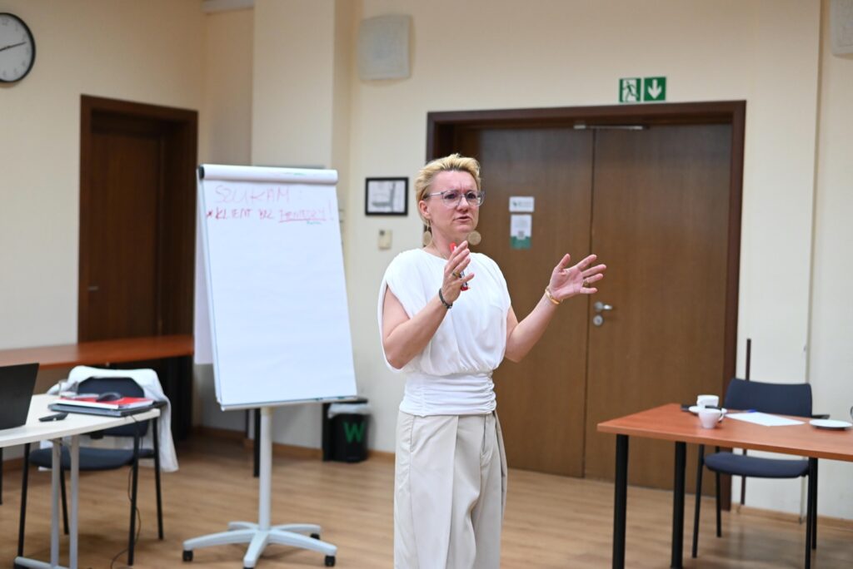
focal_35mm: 50
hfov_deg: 39.6
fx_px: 1185
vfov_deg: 27.0
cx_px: 426
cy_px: 284
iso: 2500
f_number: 2.8
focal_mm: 50
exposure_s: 1/640
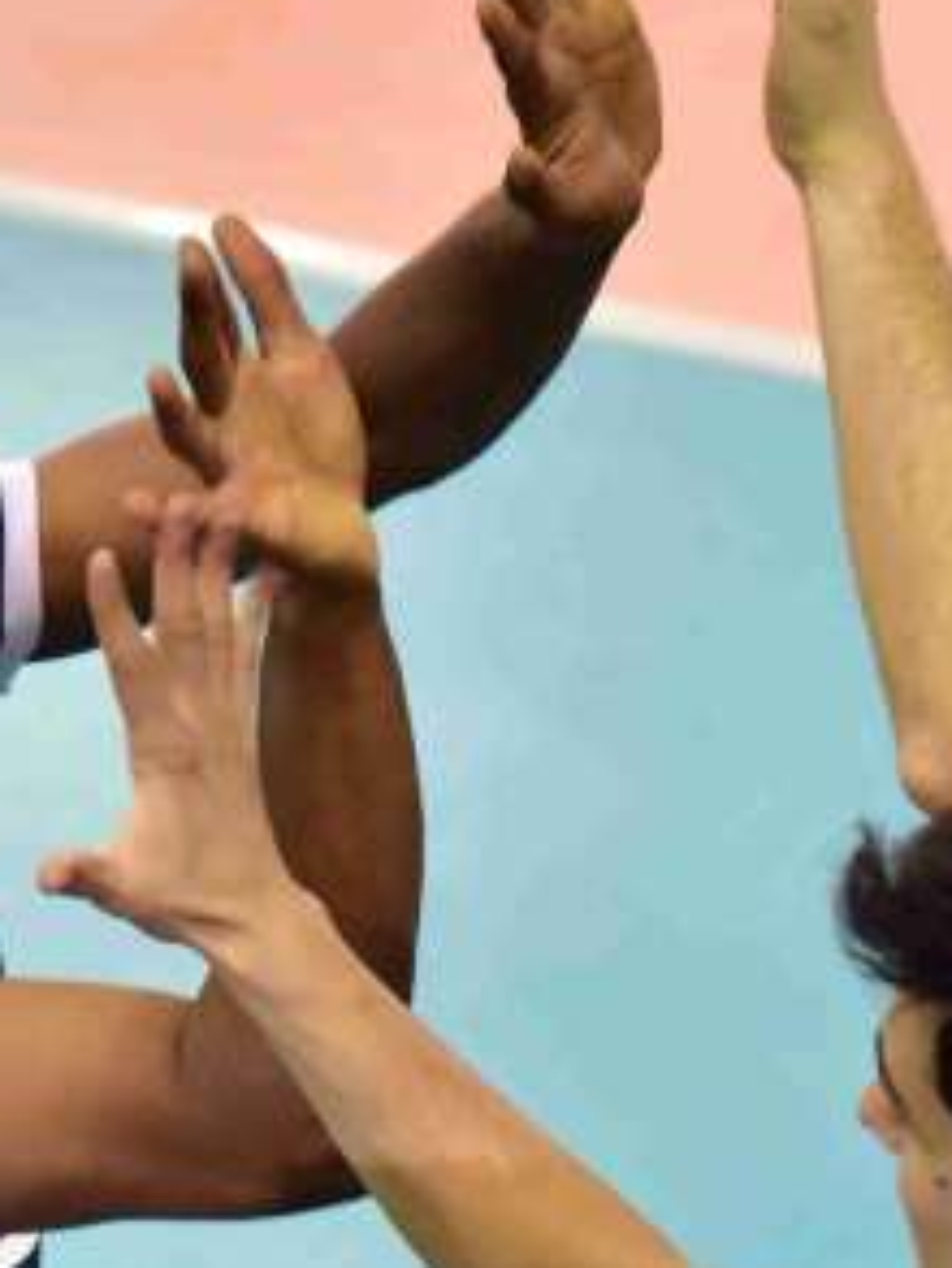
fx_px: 13448
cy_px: 937
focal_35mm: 367
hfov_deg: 4.1
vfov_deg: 5.4
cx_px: 359
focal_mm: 112
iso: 6400
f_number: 3.5
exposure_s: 1/800
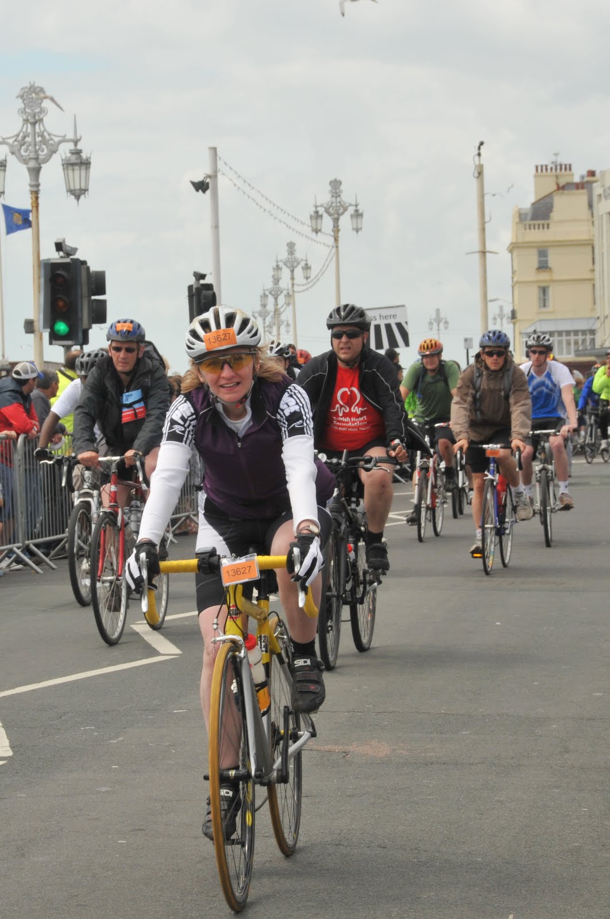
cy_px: 460
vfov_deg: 24.7
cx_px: 305
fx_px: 2103
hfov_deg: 16.5
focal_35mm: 82
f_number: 11
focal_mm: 55
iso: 200
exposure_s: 1/320
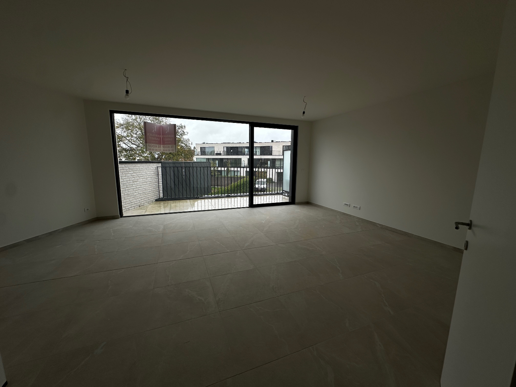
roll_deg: -0.8
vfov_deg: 85.7
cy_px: 194
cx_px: 258
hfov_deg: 102.1
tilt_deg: -7.7
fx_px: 209
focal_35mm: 14
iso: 40
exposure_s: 1/303
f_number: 2.2
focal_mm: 2.22
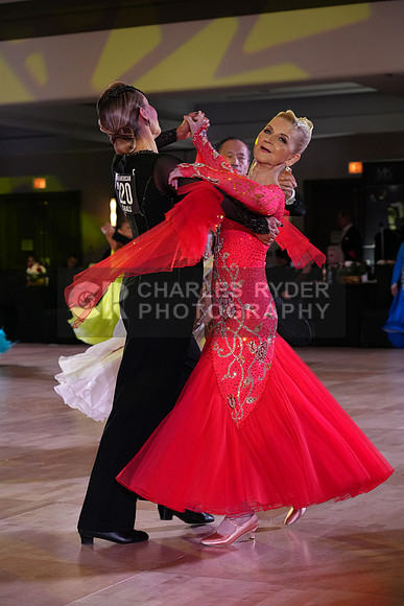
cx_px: 202
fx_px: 1312
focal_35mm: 78
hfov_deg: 17.5
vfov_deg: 26.0
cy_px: 303
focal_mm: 78
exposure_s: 1/250
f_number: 5
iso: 2500
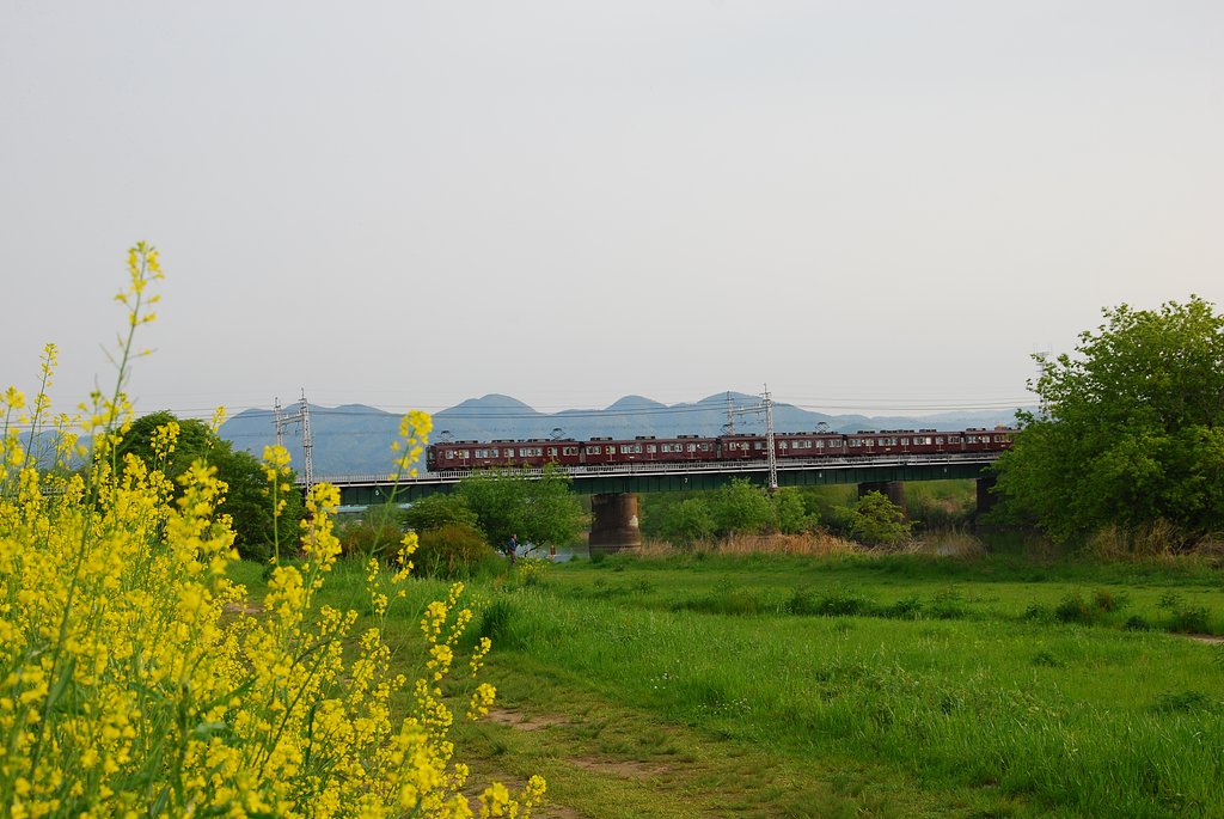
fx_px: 1940
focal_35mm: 57
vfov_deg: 23.8
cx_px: 612
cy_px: 410
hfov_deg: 35.0
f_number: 9
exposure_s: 1/200
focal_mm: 38
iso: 200
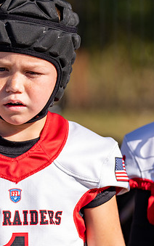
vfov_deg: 8.6
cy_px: 127
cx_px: 12
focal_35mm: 243
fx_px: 1631
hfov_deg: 5.4
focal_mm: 125
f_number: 2.8
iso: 160
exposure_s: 1/2500
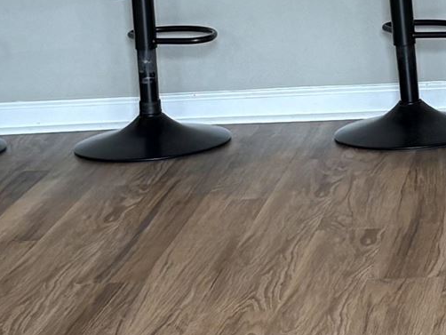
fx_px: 2050
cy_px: -108
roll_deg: +4.5
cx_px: 353
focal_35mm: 159
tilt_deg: -5.0
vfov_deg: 9.2
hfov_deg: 12.4
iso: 125
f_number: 1.6
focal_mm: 5.96
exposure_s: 1/120
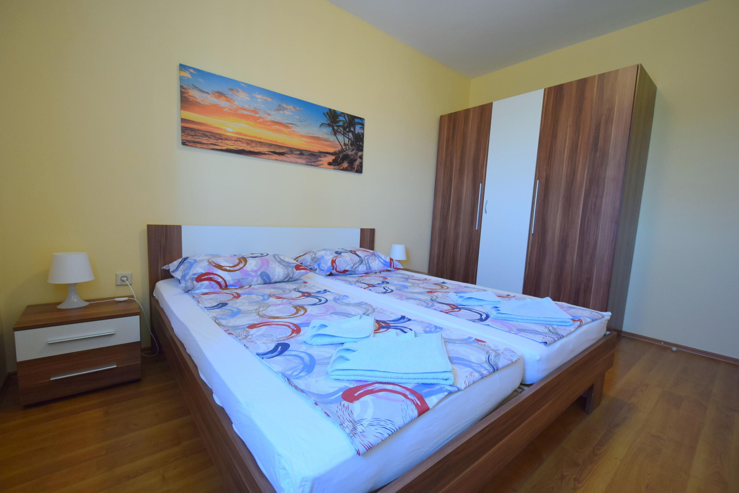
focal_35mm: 15
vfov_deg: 77.3
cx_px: 370
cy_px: 246
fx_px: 308
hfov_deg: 100.4
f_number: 4
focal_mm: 10
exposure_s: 1/60
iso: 800
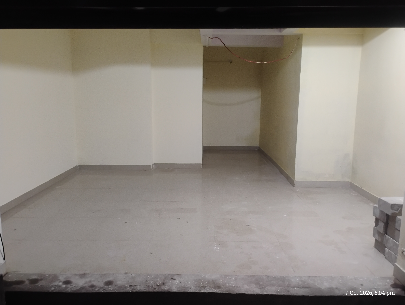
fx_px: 328
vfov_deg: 49.9
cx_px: 202
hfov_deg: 63.4
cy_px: 152
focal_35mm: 28
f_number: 1.8
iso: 2181
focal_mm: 4.26
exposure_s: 1/25
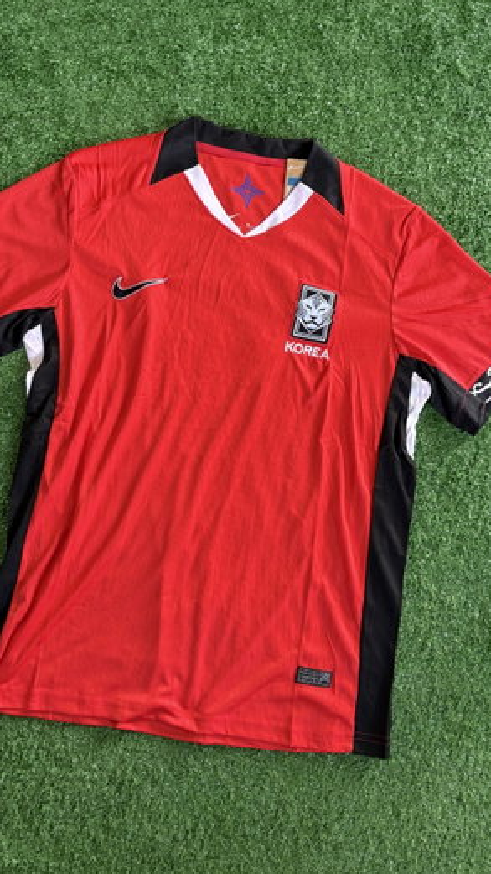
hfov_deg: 40.2
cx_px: 228
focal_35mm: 29
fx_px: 671
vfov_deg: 66.1
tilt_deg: -83.4
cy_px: 440
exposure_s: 1/50
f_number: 1.6
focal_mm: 5.96
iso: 200
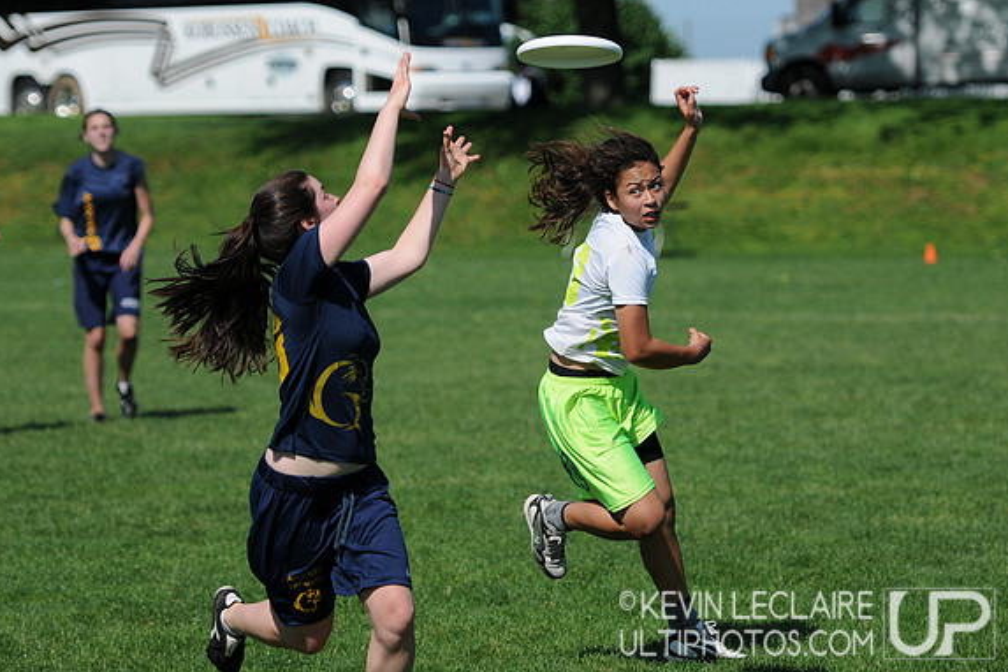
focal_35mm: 160
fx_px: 4466
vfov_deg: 8.6
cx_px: 503
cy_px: 337
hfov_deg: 12.9
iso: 200
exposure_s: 1/5000
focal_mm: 105
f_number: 2.8
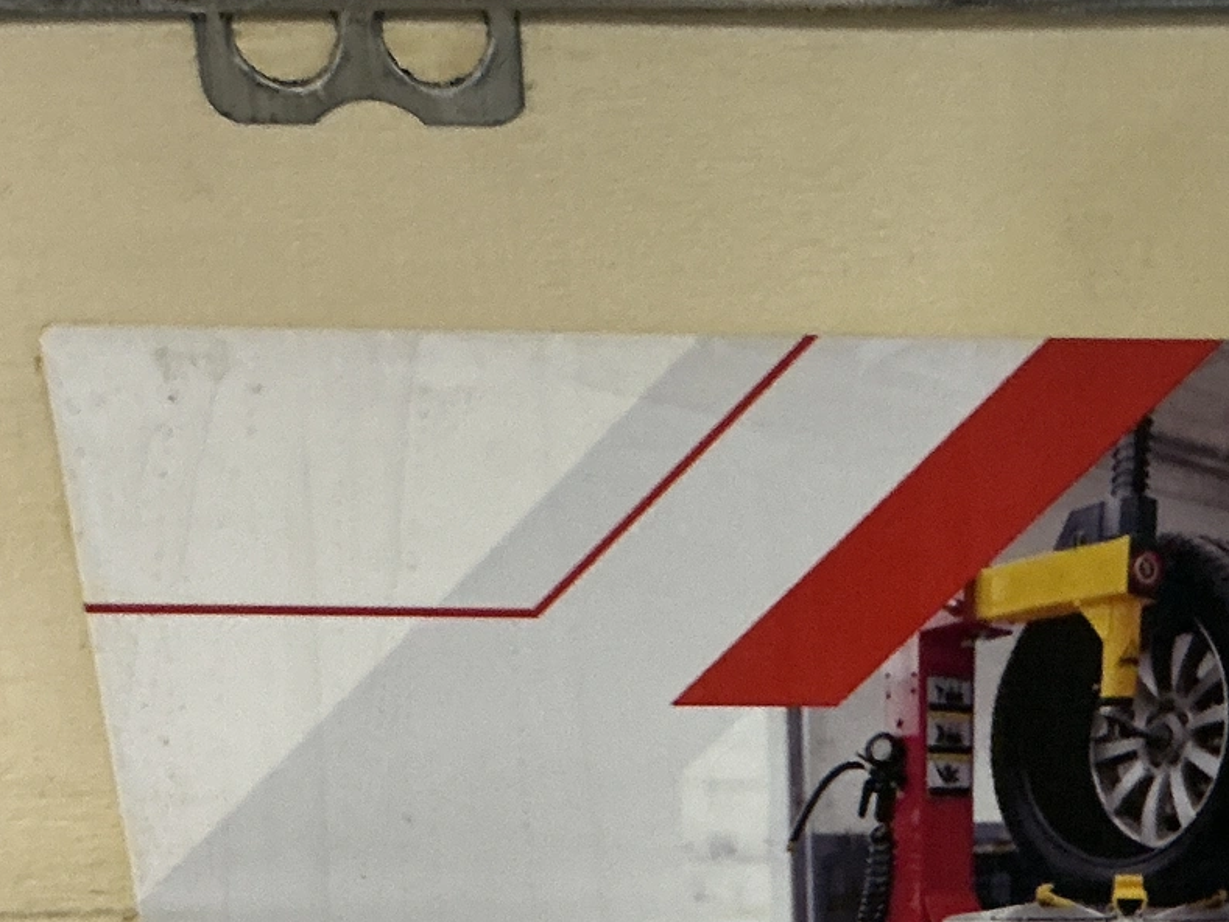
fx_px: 2521
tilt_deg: -31.6
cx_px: 1045
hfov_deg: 26.7
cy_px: 1062
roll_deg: -1.9
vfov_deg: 19.7
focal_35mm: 71
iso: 250
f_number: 1.8
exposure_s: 1/60
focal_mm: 3
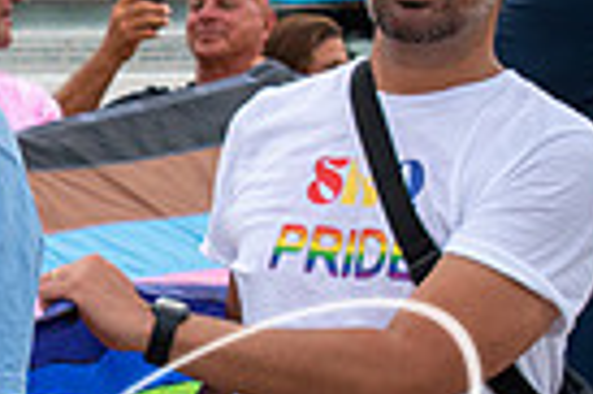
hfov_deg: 7.2
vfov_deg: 4.8
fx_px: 4705
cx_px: -134
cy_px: 132
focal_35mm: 286
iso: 400
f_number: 8
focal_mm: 45
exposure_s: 1/250
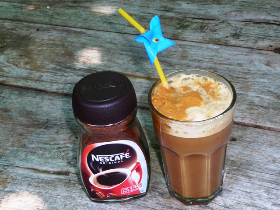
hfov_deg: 31.2
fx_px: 502
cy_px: 105
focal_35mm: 62
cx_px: 140
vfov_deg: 23.7
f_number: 4.5
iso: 100
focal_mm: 10.5
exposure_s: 1/30
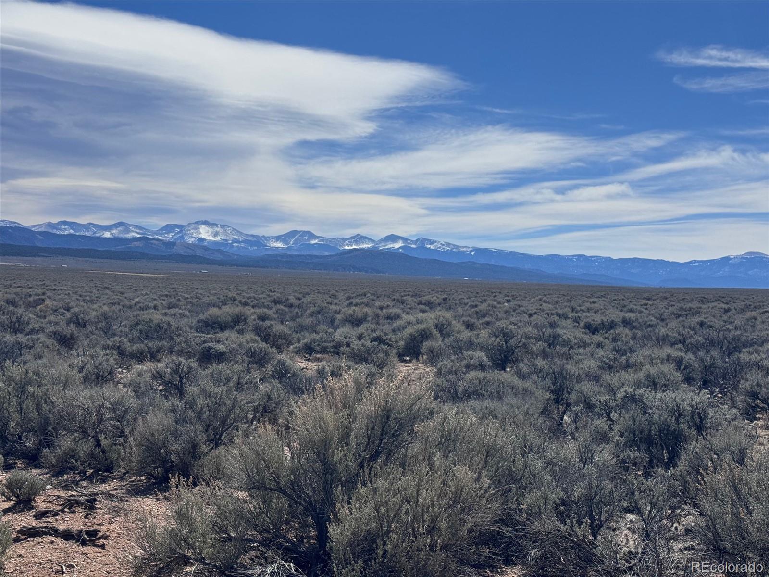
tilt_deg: -0.7
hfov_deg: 39.7
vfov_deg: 30.3
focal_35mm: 48
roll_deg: -1.5
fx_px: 1066
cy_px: 288
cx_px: 384
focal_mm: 6.76
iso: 64
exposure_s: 1/12500
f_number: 1.78
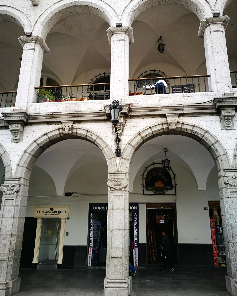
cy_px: 137
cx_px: 119
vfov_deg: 60.4
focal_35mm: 29
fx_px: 254
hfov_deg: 50.0
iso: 50
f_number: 2.2
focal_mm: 4.5
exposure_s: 1/252
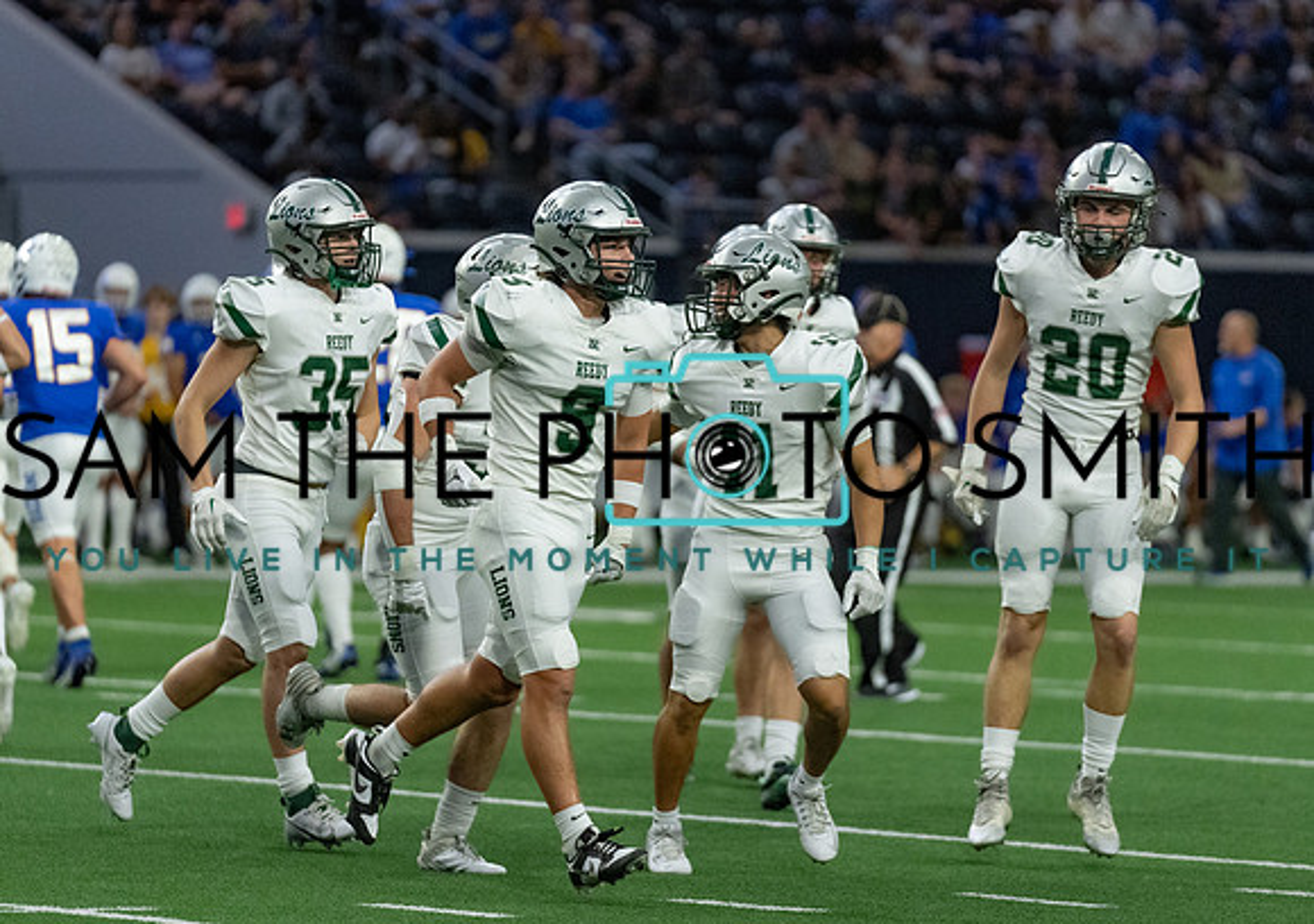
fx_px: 10304
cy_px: 452
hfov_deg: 7.3
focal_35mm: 278
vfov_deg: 5.1
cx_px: 610
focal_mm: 200
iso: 5000
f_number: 2.8
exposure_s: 1/1250
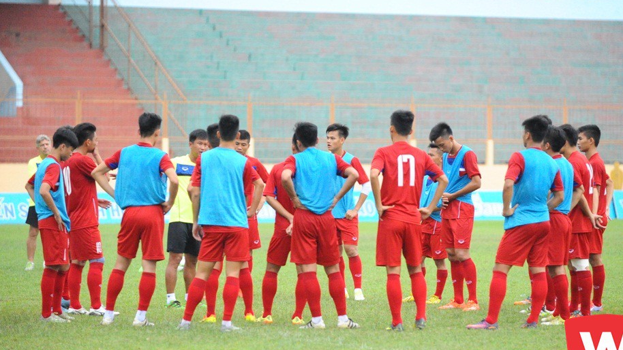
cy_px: 181
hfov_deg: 12.7
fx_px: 2808
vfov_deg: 7.1
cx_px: 327
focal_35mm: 170
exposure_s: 1/6400
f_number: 2.8
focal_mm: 145
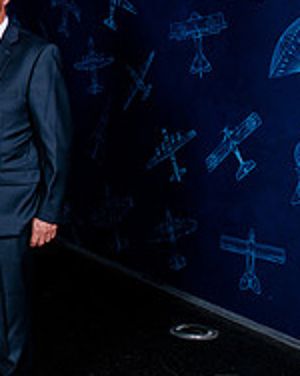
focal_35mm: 75
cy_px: 146
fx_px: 834
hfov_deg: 17.6
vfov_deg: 25.4
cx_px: -192
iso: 640
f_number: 6.3
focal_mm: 24
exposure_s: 1/125
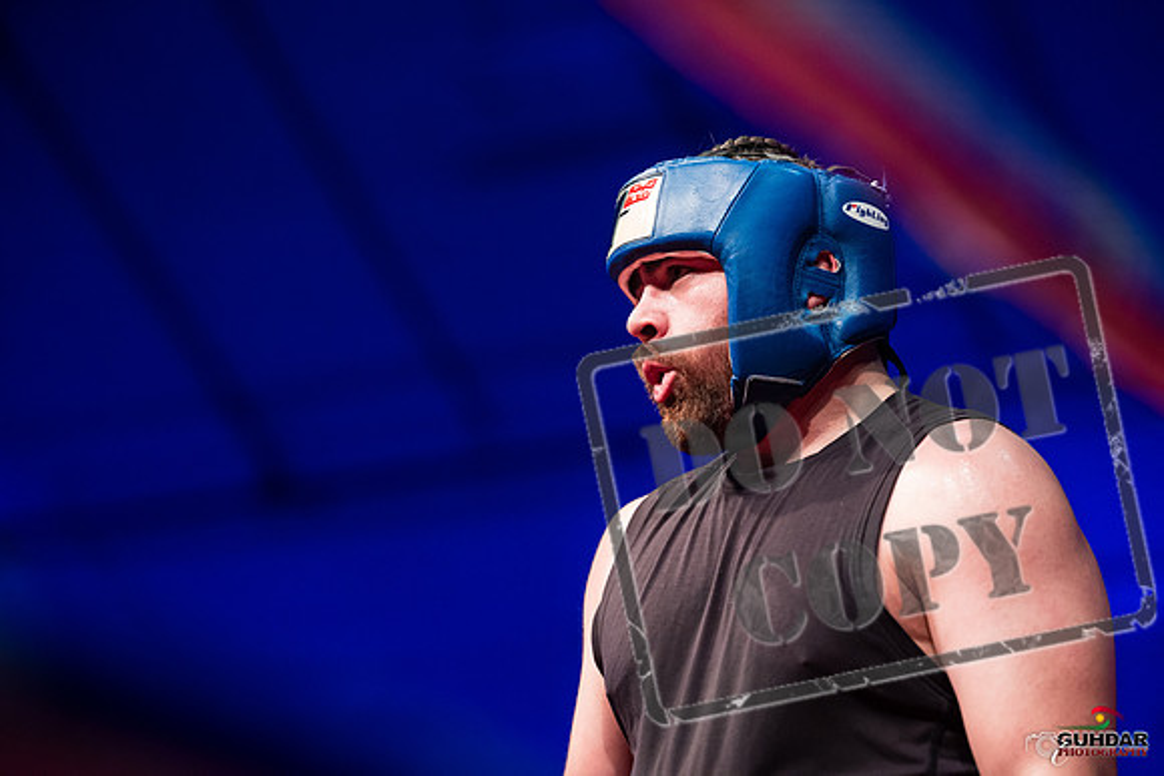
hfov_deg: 14.9
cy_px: 388
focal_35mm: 138
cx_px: 582
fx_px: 4463
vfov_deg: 9.9
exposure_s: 1/1000
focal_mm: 138
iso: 4000
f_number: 2.8
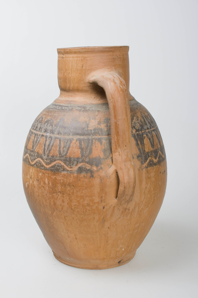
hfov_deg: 43.4
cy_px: 149
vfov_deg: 62.0
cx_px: 99
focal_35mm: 30
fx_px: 249
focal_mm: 20
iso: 100
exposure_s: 1/200
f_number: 6.3
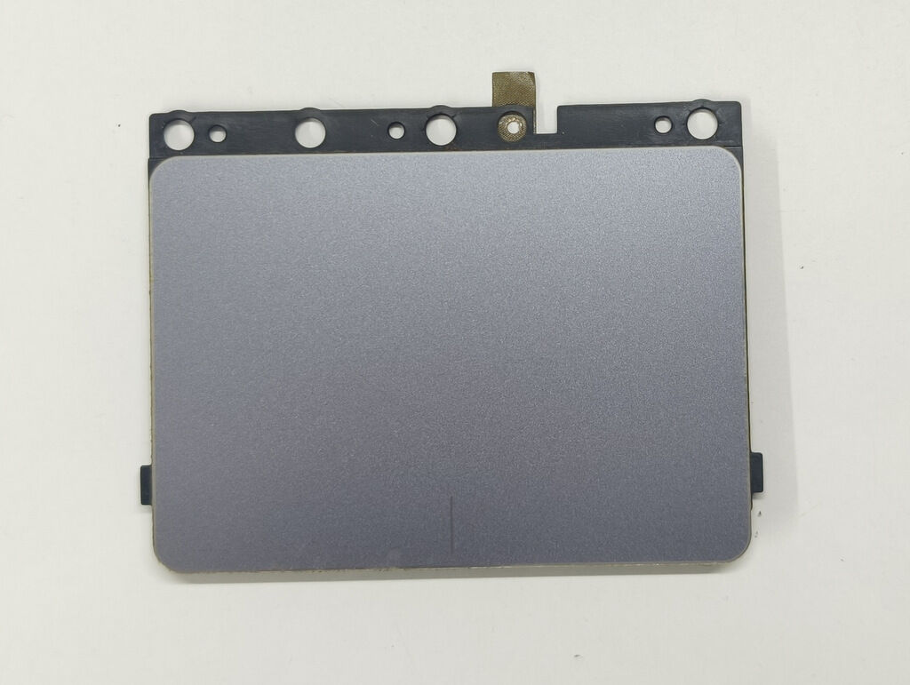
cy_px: 342
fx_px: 605
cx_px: 455
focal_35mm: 23
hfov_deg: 73.8
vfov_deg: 59.0
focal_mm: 6.57
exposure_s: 1/100
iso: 125
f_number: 1.6
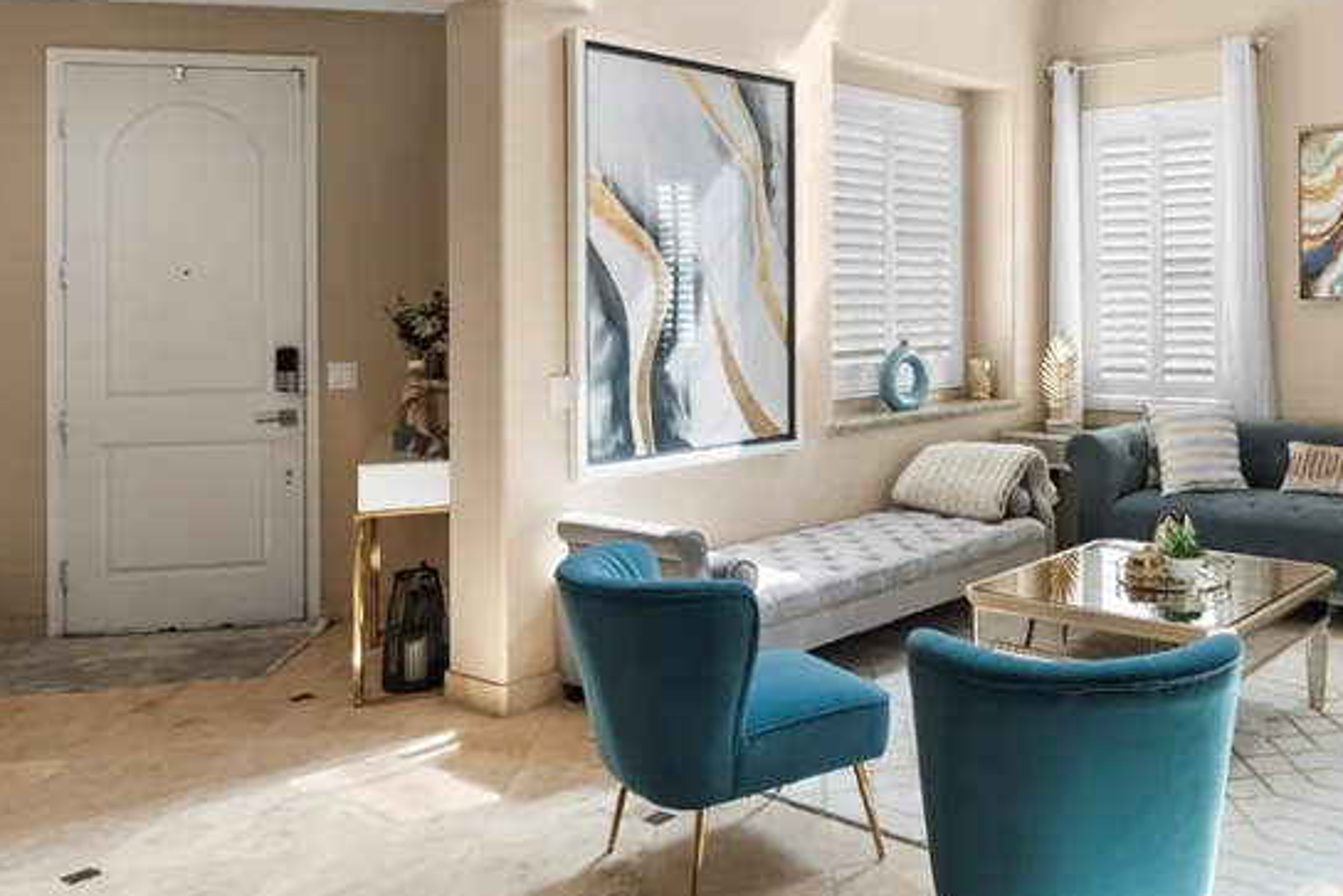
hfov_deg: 55.0
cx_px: 1057
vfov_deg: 40.6
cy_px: 295
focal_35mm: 32
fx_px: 1194
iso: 400
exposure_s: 1/30
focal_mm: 17
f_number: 8
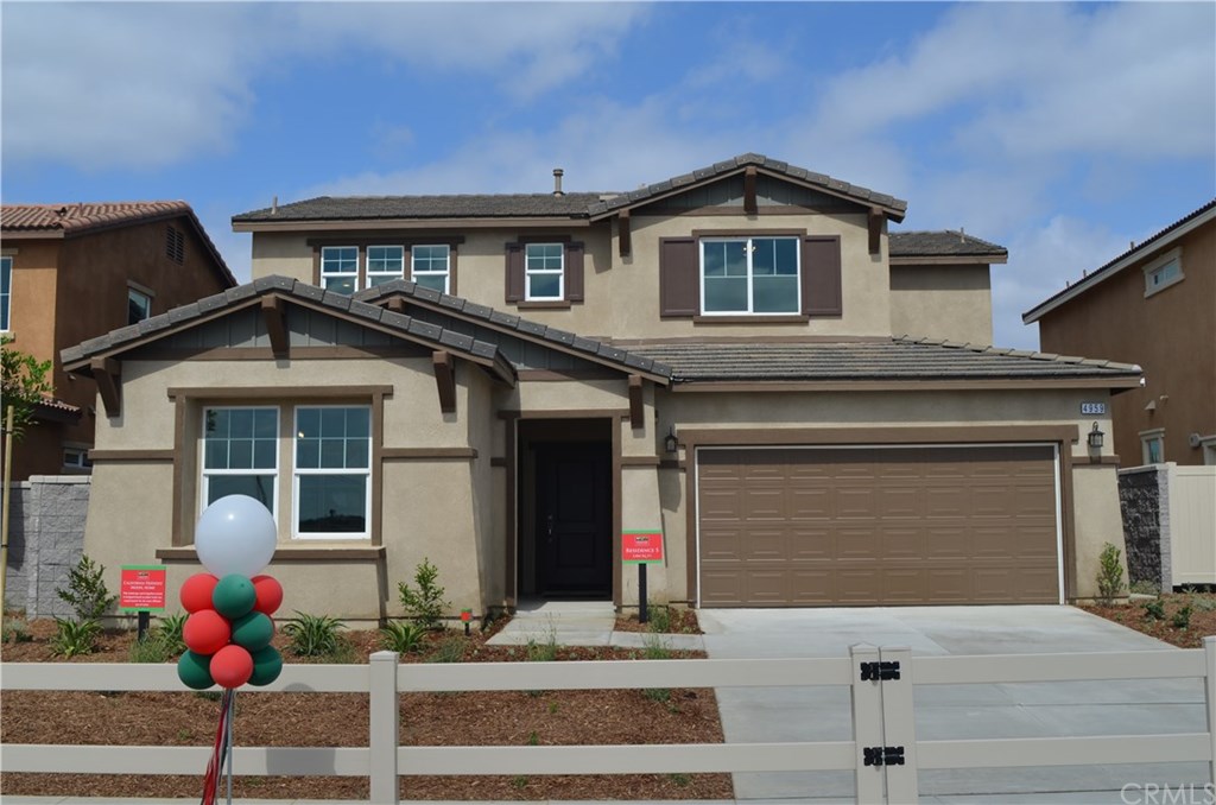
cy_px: 402
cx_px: 608
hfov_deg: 53.2
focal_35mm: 36
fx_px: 1213
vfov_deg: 36.7
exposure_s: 1/320
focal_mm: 24
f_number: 9
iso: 100
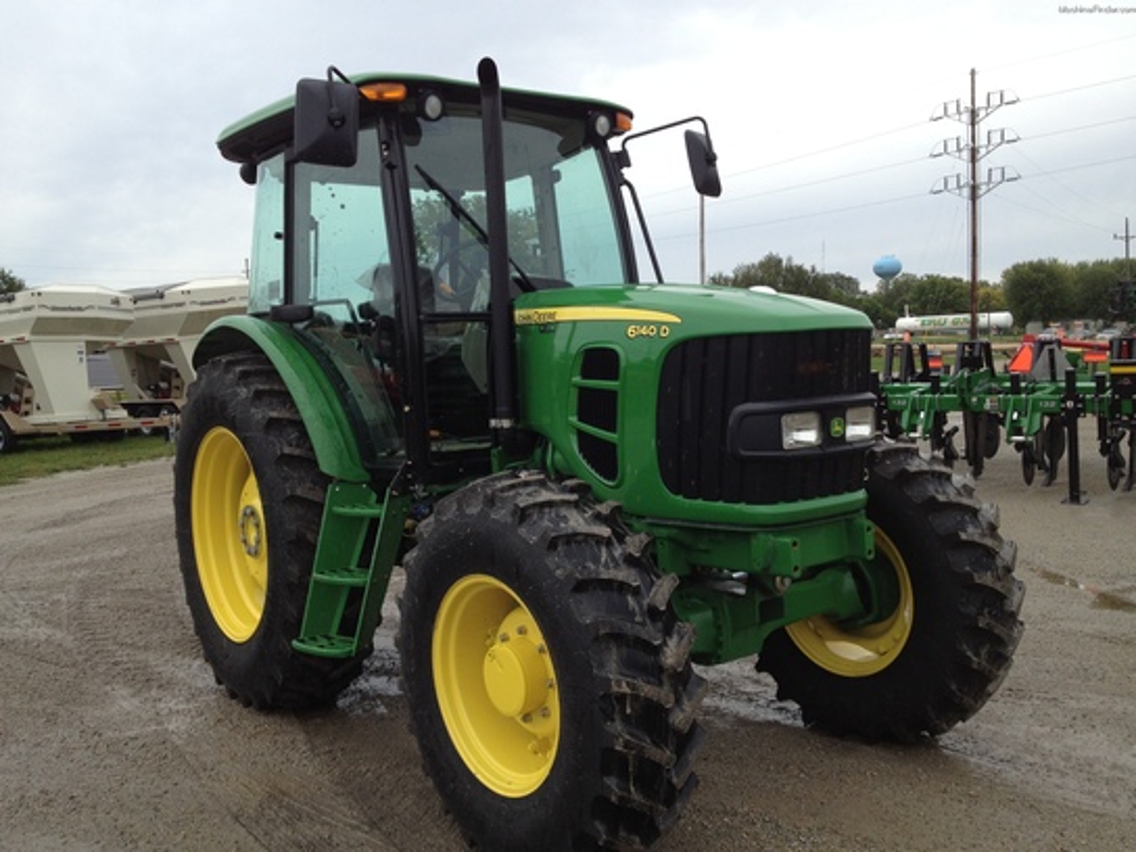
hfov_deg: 52.6
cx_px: 568
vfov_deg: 40.7
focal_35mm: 35
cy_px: 426
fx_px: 1149
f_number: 2.4
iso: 64
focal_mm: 4.28
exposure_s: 1/493
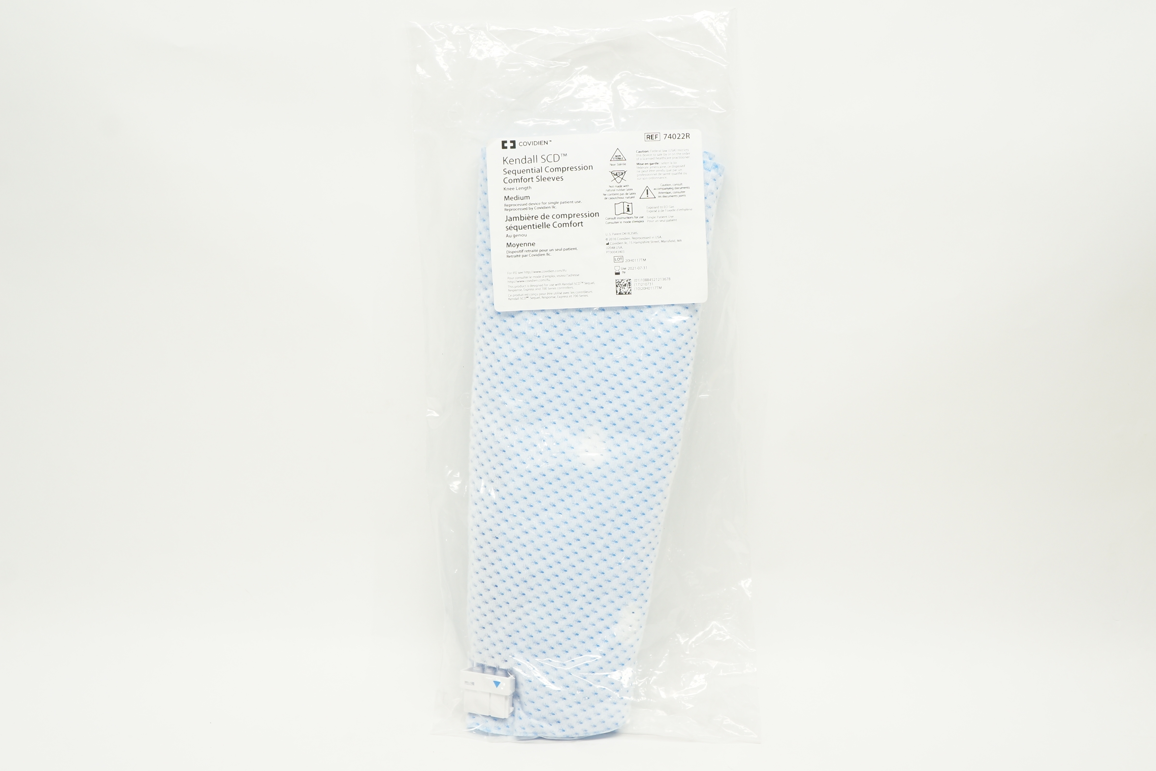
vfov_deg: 37.3
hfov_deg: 53.8
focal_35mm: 36
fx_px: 1140
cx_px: 591
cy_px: 382
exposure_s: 1/30
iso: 400
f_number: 8
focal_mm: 23
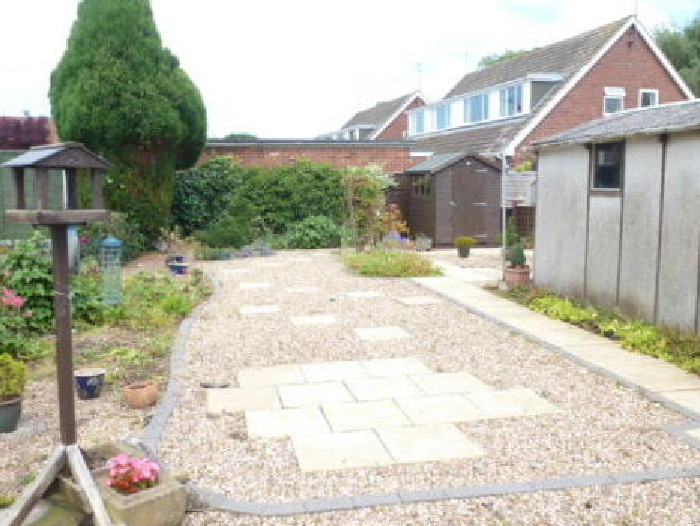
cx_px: 334
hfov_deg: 59.9
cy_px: 258
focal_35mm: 30
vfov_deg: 46.8
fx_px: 607
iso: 100
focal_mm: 4.3
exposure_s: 1/250
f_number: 3.3
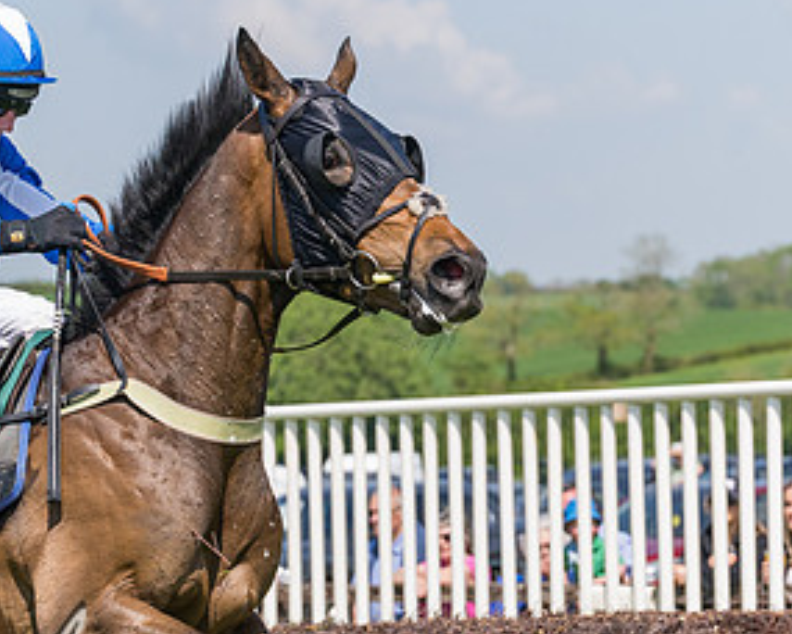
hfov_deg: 9.8
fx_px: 4594
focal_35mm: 196
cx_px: 200
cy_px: 464
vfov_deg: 7.9
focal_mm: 70
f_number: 4
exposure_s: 1/4000
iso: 400
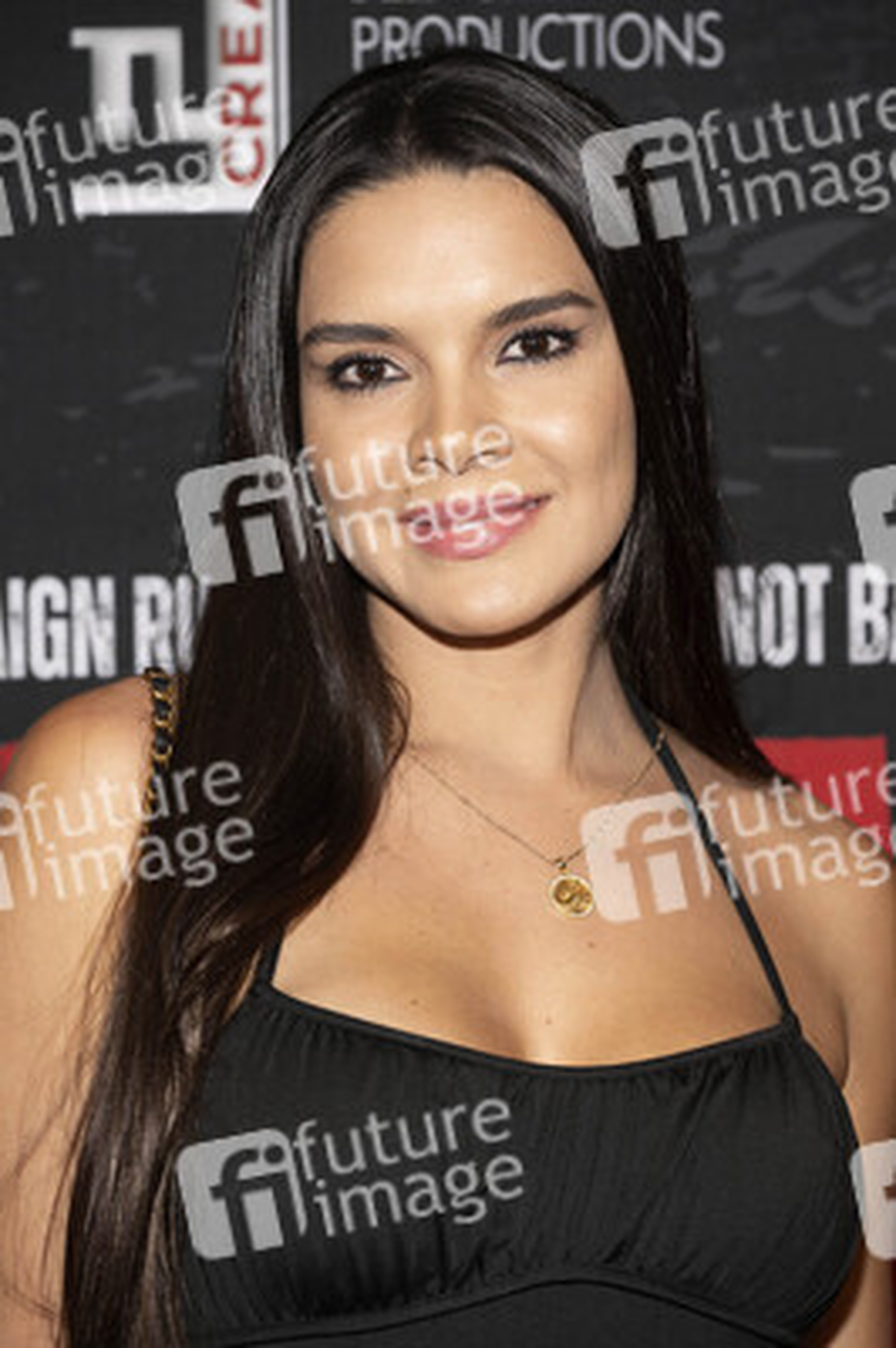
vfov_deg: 17.8
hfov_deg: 11.9
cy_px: 674
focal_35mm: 115
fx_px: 4300
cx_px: 448
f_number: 5.6
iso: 800
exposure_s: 1/200
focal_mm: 115
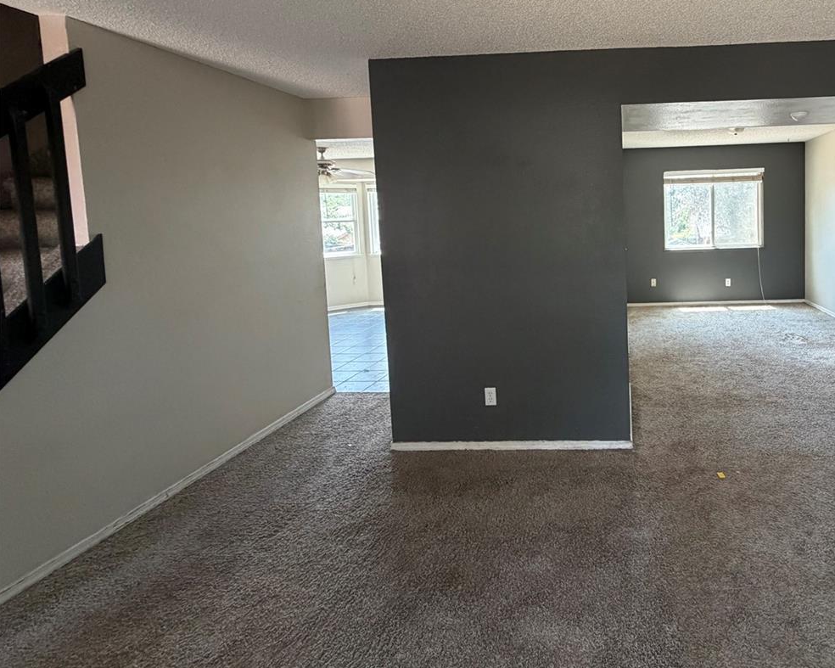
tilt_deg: -3.7
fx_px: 494
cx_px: 608
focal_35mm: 20
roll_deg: +1.3
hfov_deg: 75.5
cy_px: 248
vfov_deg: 67.0
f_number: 2.2
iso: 320
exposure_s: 1/121
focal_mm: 2.22
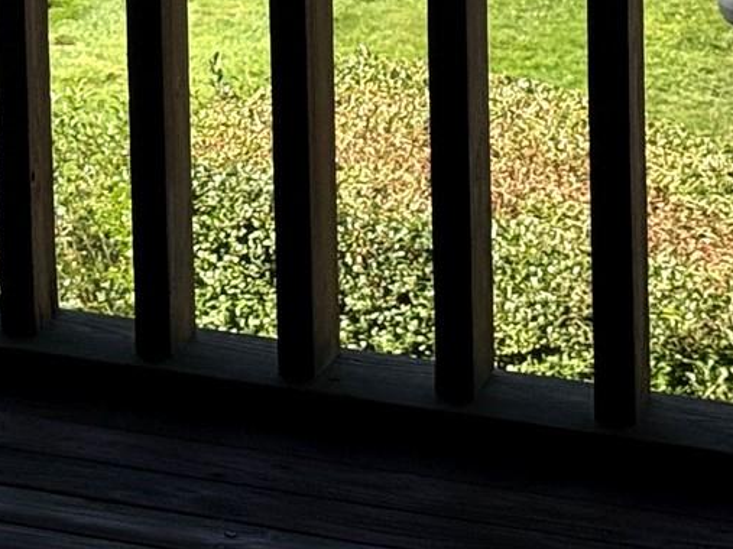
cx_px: -516
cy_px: -467
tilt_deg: -6.5
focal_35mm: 194
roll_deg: +1.8
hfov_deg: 9.8
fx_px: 4107
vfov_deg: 7.4
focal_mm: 6.76
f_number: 1.78
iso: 64
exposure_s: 1/2494
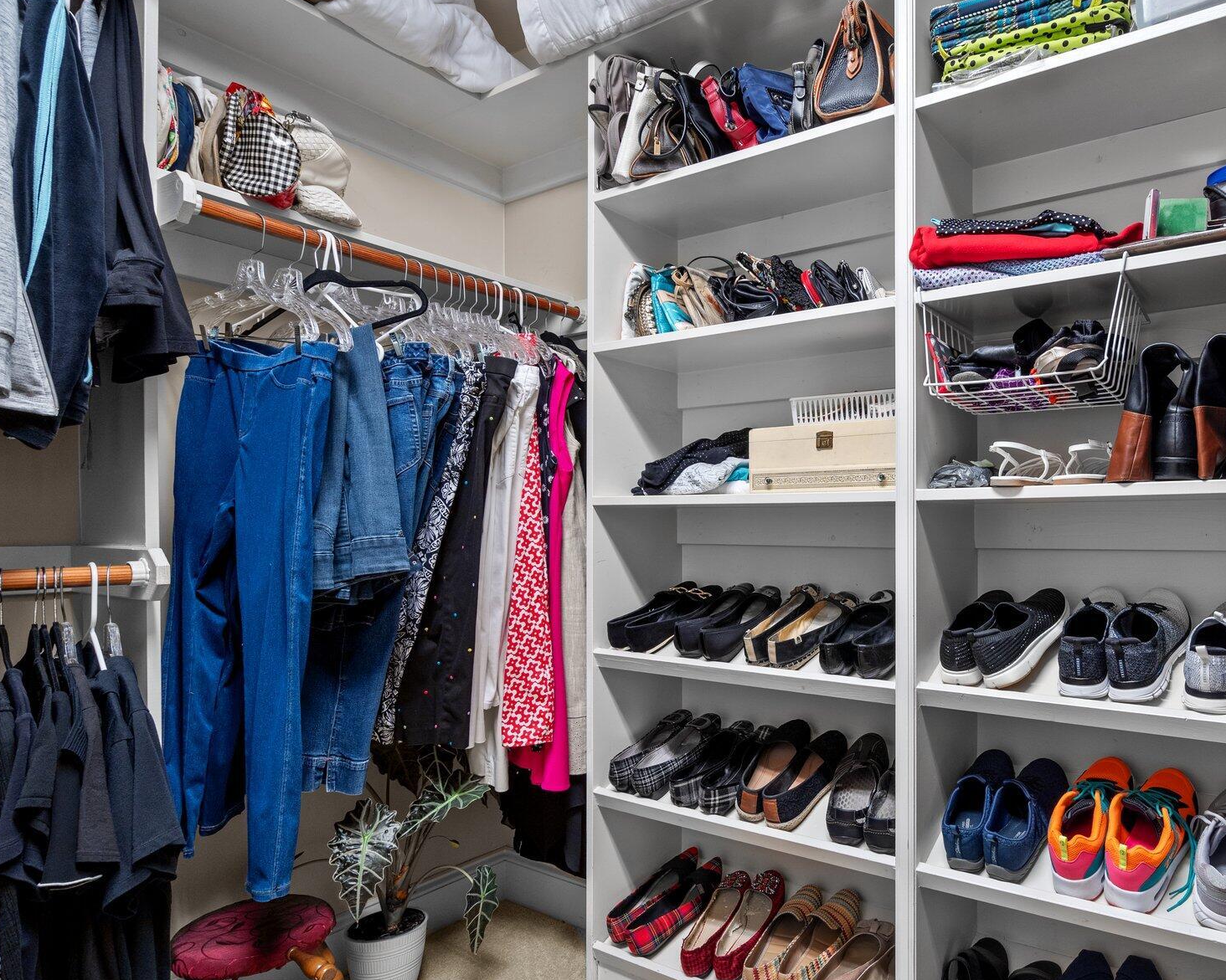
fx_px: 762
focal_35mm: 21
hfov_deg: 74.7
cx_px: 837
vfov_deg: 65.2
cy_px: 563
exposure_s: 1.5
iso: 400
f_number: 8
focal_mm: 16
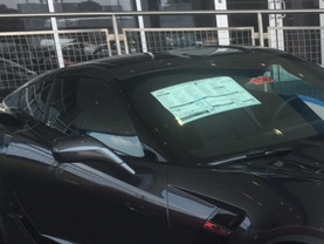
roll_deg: +2.3
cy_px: 270
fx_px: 627
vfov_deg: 20.9
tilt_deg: -18.4
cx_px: 329
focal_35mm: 67
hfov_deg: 27.2
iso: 25
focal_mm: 4.15
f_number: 2.2
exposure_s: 1/466
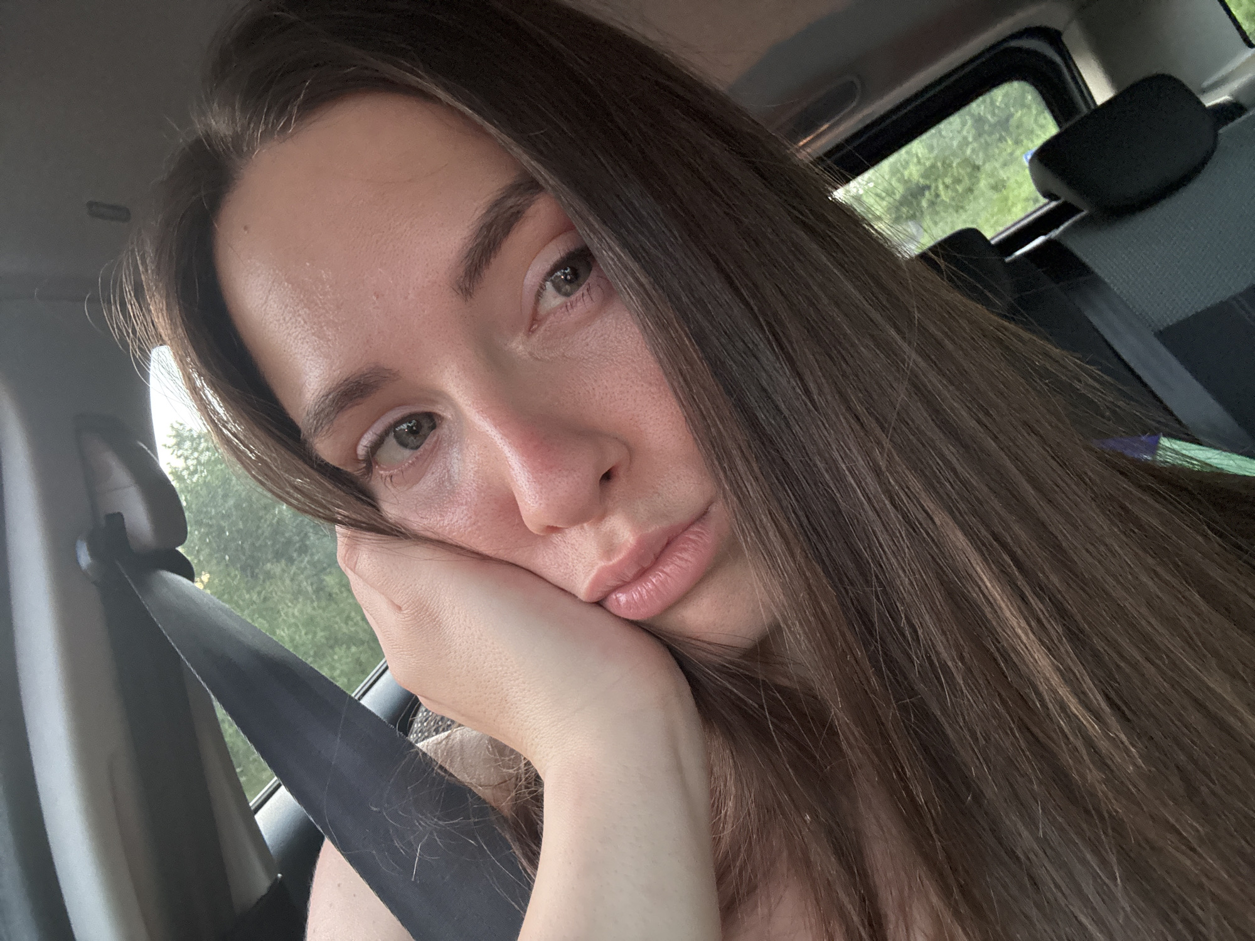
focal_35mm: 23
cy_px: 470
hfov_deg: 73.9
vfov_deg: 58.9
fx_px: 834
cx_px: 628
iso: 320
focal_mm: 2.69
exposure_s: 1/33
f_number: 1.9
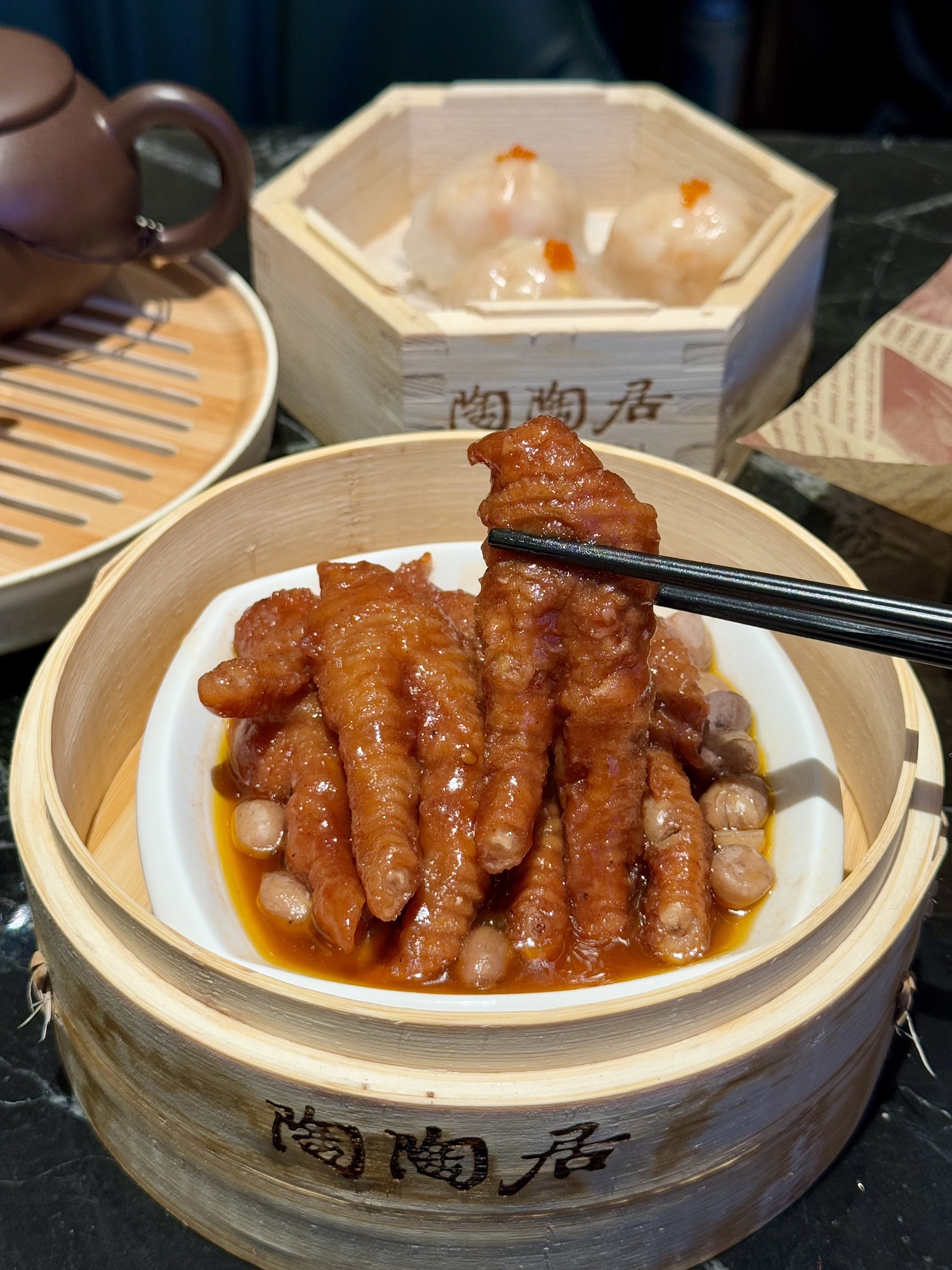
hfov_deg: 30.3
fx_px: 1760
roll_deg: -1.3
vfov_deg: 39.7
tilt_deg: -39.7
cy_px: 635
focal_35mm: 48
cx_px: 476
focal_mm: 6.76
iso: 100
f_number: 1.78
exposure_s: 1/48
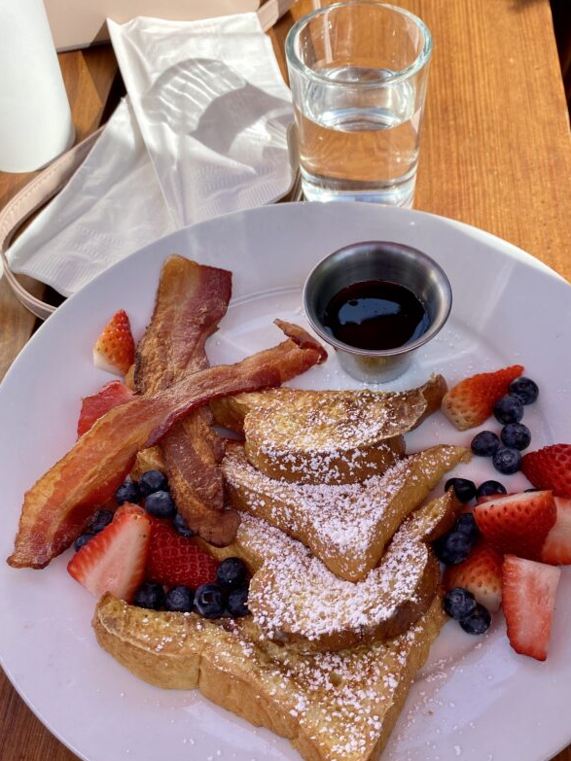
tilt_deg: -57.3
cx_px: 331
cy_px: 432
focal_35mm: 34
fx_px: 748
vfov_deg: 53.8
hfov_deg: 41.7
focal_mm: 4.25
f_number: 1.8
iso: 32
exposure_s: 1/778
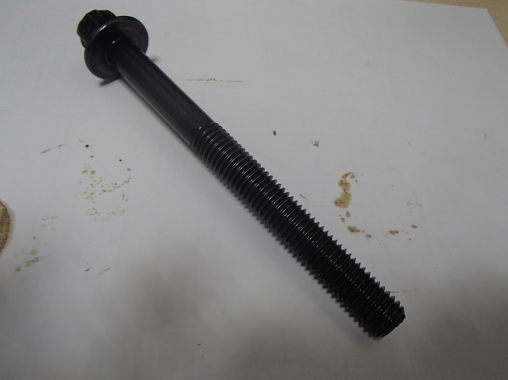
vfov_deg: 49.7
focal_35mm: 28
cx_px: 254
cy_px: 190
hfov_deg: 63.5
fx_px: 411
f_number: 3.9
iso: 200
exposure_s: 1/30
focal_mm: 5
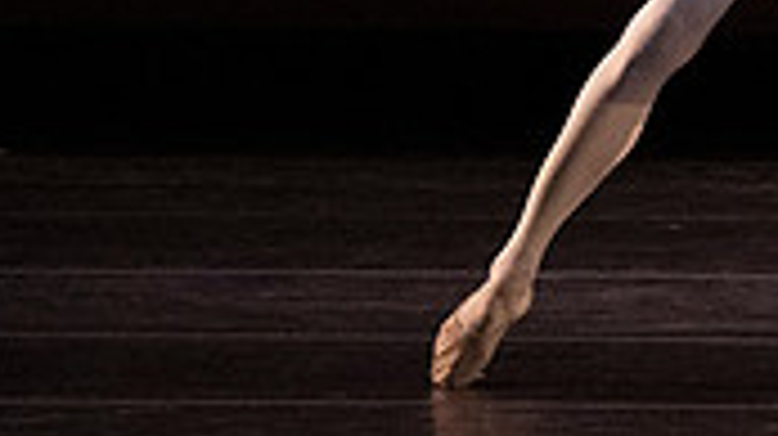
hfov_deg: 1.9
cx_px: 1111
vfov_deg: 1.1
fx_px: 23644
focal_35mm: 1147
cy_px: -267
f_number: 5.6
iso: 20000
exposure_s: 1/400
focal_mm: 327
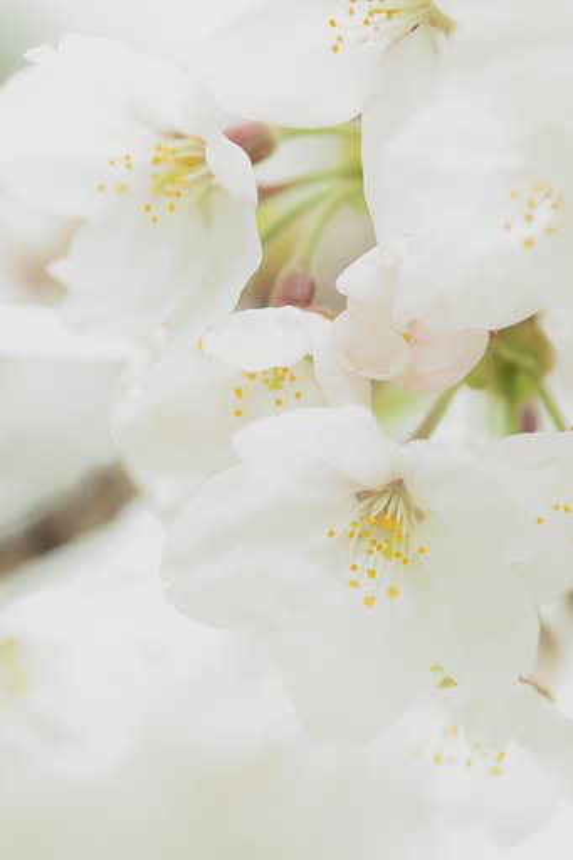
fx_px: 4276
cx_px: 286
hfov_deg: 7.7
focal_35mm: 179
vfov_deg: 11.5
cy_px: 430
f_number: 5.6
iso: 100
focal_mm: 105
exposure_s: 1/20
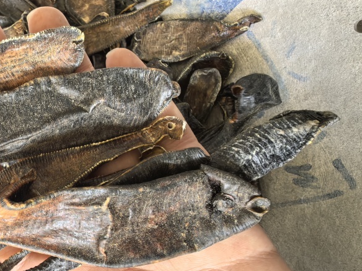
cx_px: 118
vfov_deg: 38.3
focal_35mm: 37
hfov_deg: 49.2
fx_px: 387
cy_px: 176
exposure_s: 1/50
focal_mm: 1.95
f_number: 2.2
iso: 100
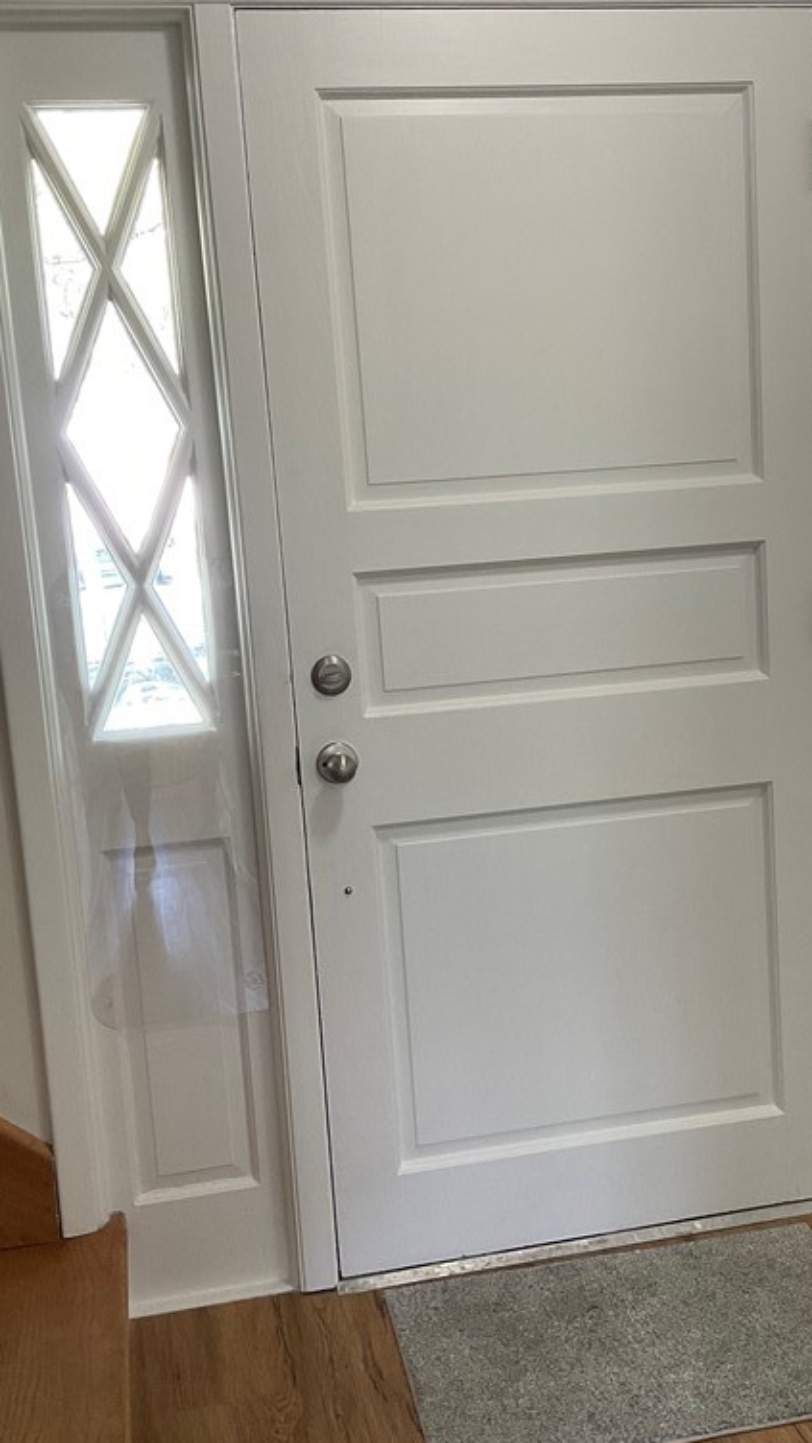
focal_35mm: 43
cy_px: 746
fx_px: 1646
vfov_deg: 47.3
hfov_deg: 27.7
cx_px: 486
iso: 80
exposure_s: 1/60
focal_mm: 3
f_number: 1.8
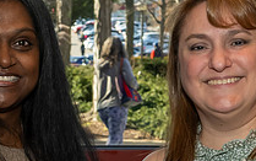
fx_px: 1264
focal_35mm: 181
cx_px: 89
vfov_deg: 7.2
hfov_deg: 11.6
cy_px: 170
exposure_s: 1/250
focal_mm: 32
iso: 1000
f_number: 7.1
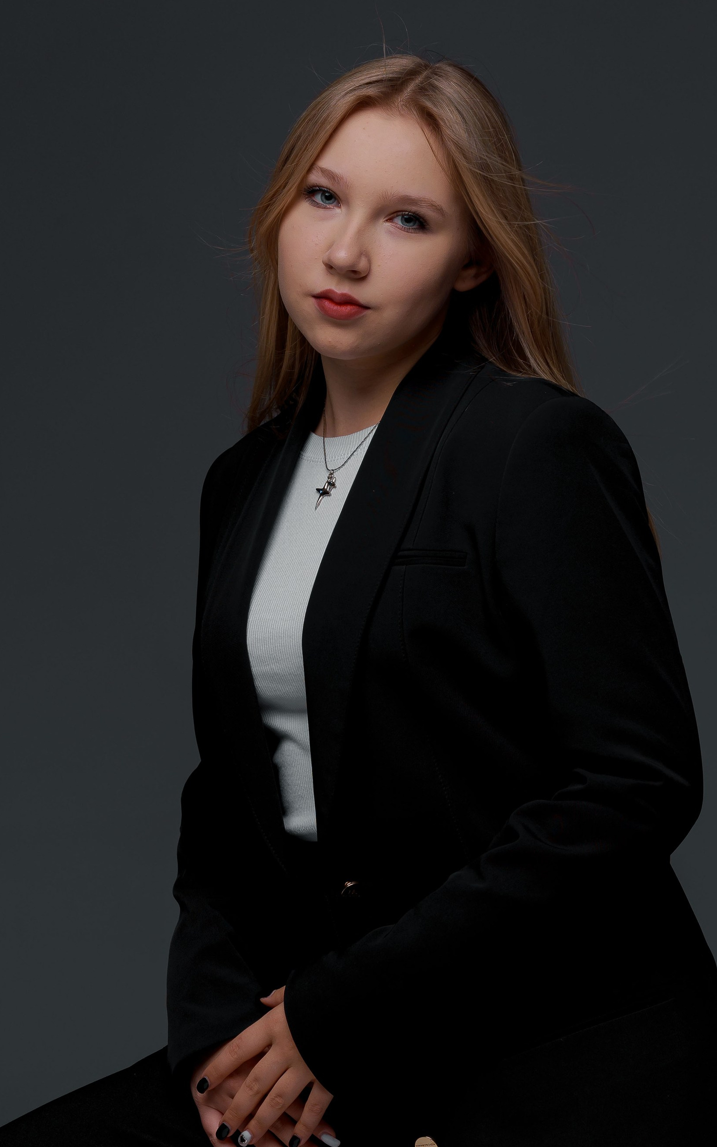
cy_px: 570
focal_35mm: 132
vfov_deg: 15.8
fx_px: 4127
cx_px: 431
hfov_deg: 9.9
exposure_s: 1/125
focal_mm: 83
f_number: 7.1
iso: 100
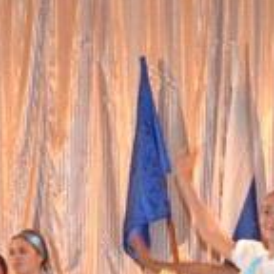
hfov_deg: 10.8
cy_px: 366
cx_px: 34
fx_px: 1442
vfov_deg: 10.6
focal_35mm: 161
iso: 2800
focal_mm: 28
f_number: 4
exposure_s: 1/60
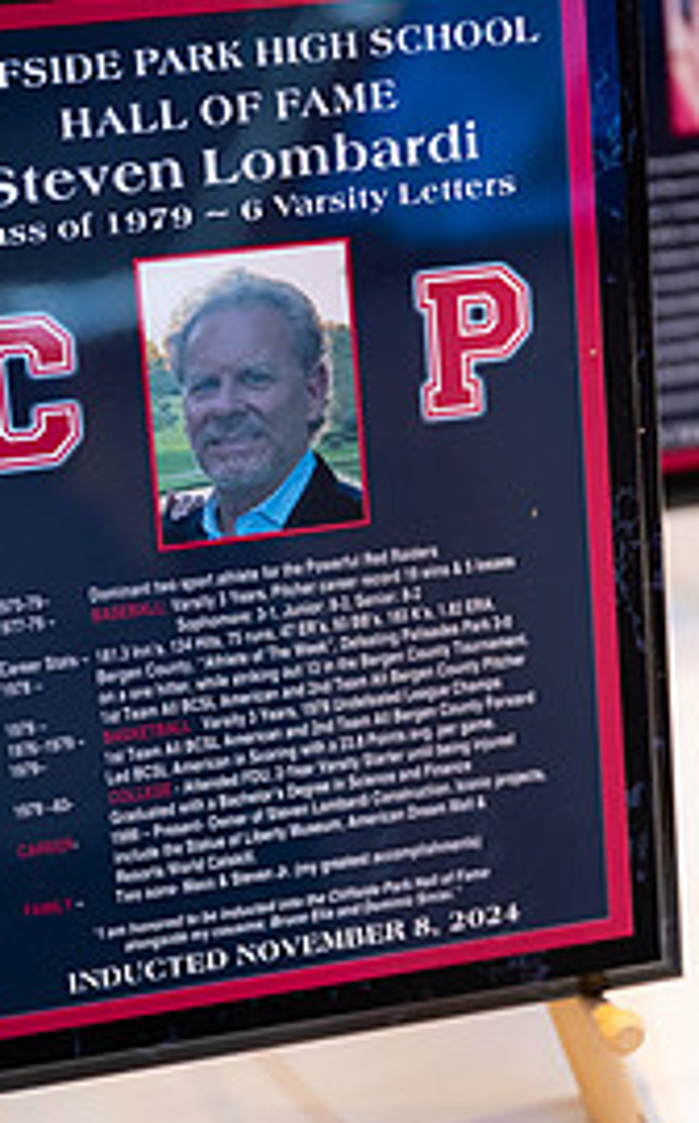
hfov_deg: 15.3
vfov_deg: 24.4
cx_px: 260
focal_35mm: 85
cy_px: 586
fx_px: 2599
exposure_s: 1/200
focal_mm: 50
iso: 1600
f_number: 3.2
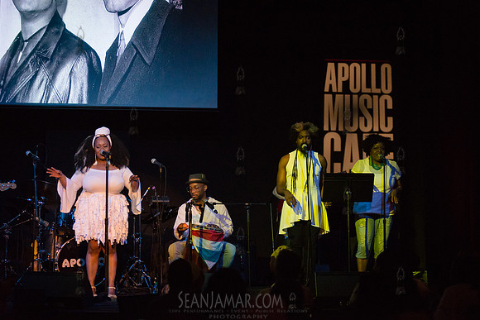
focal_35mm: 86
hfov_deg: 23.6
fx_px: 1147
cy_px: 160
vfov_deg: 15.9
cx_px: 240
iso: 4000
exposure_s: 1/250
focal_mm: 86
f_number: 2.8
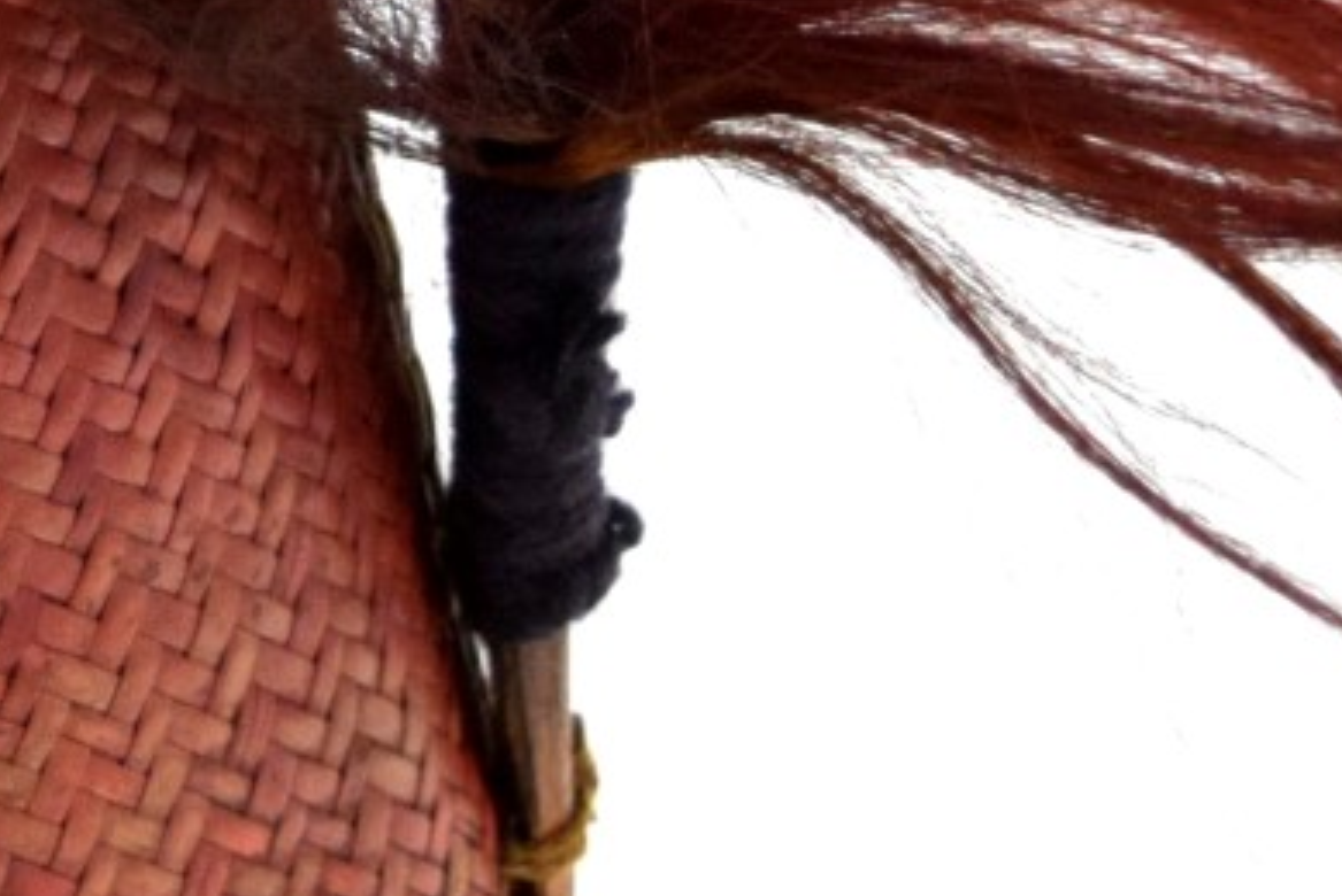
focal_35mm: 216
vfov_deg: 6.1
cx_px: -949
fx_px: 8058
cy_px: -1117
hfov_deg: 9.2
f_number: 4.5
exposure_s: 1/1600
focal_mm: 32
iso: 1600
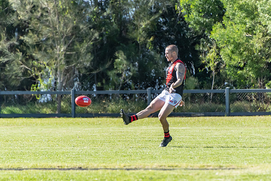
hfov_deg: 3.1
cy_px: 99
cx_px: 146
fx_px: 5029
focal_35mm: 668
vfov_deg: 2.1
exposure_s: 1/2500
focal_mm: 400
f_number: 6.3
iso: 800
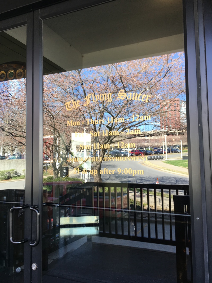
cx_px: 106
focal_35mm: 29
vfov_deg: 61.6
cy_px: 142
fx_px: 237
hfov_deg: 48.2
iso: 25
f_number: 2.2
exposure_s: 1/60
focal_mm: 4.15
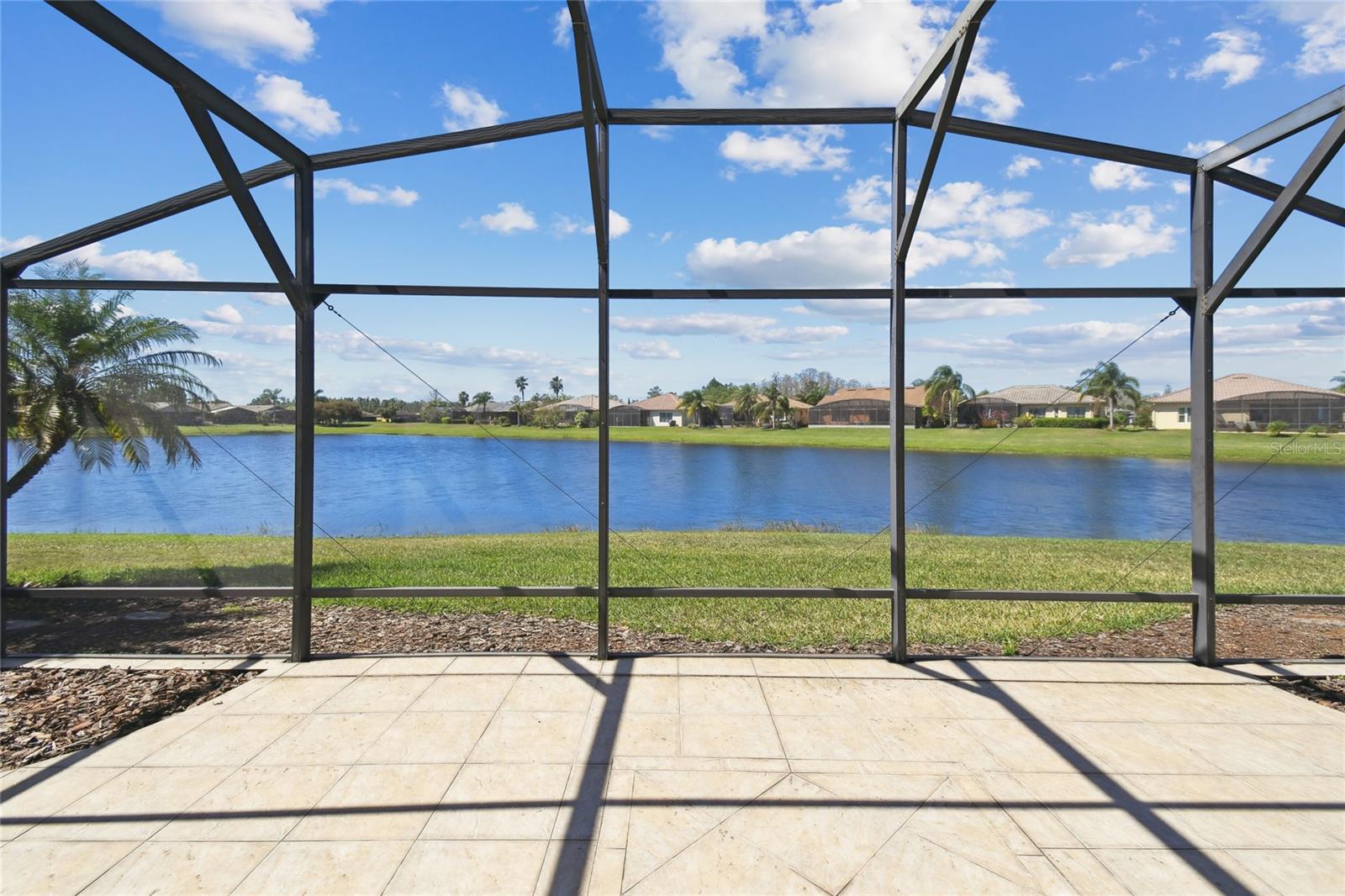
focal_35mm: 15
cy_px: 448
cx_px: 672
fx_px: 560
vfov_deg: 77.3
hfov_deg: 100.4
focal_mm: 10
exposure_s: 1/640
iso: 100
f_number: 7.1
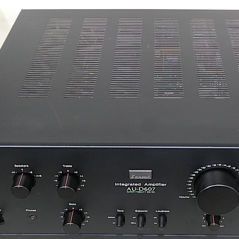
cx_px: 144
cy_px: 109
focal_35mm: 58
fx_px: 453
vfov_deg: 29.5
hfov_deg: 29.5
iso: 200
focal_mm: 6.7
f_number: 3.7
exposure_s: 1/5
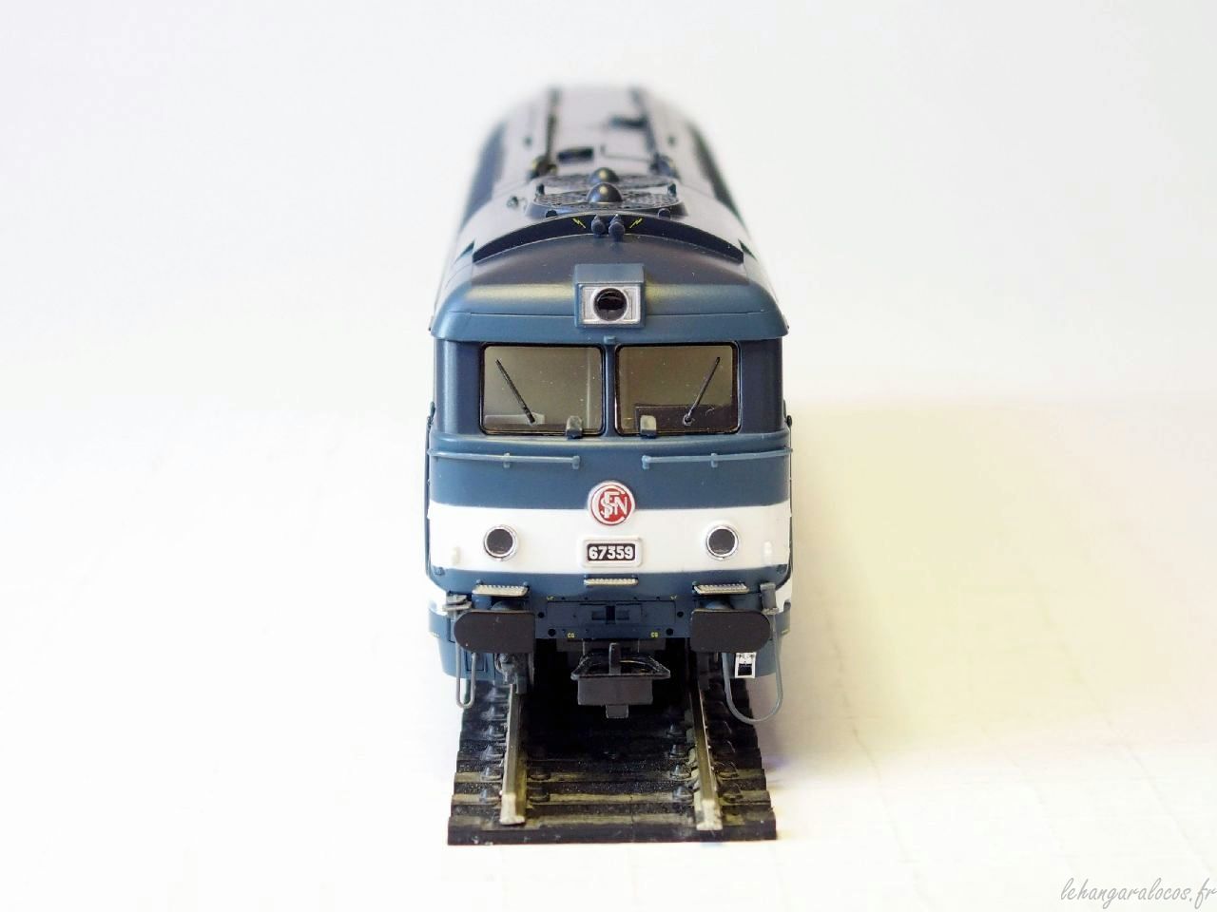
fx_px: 2461
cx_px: 608
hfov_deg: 27.8
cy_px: 456
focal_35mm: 70
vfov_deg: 21.0
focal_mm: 14.5
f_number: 2.8
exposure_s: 1/60
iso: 320
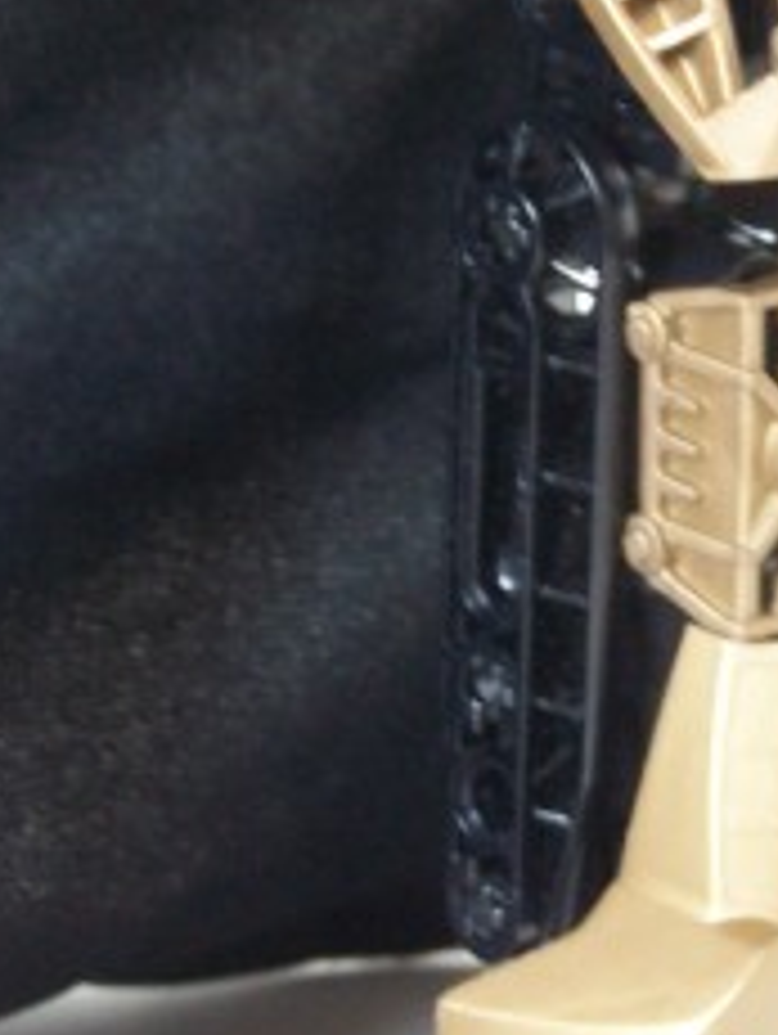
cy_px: 374
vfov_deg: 9.6
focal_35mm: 205
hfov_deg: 7.2
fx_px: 6132
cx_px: 729
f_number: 3.2
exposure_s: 1/8
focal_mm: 13.7
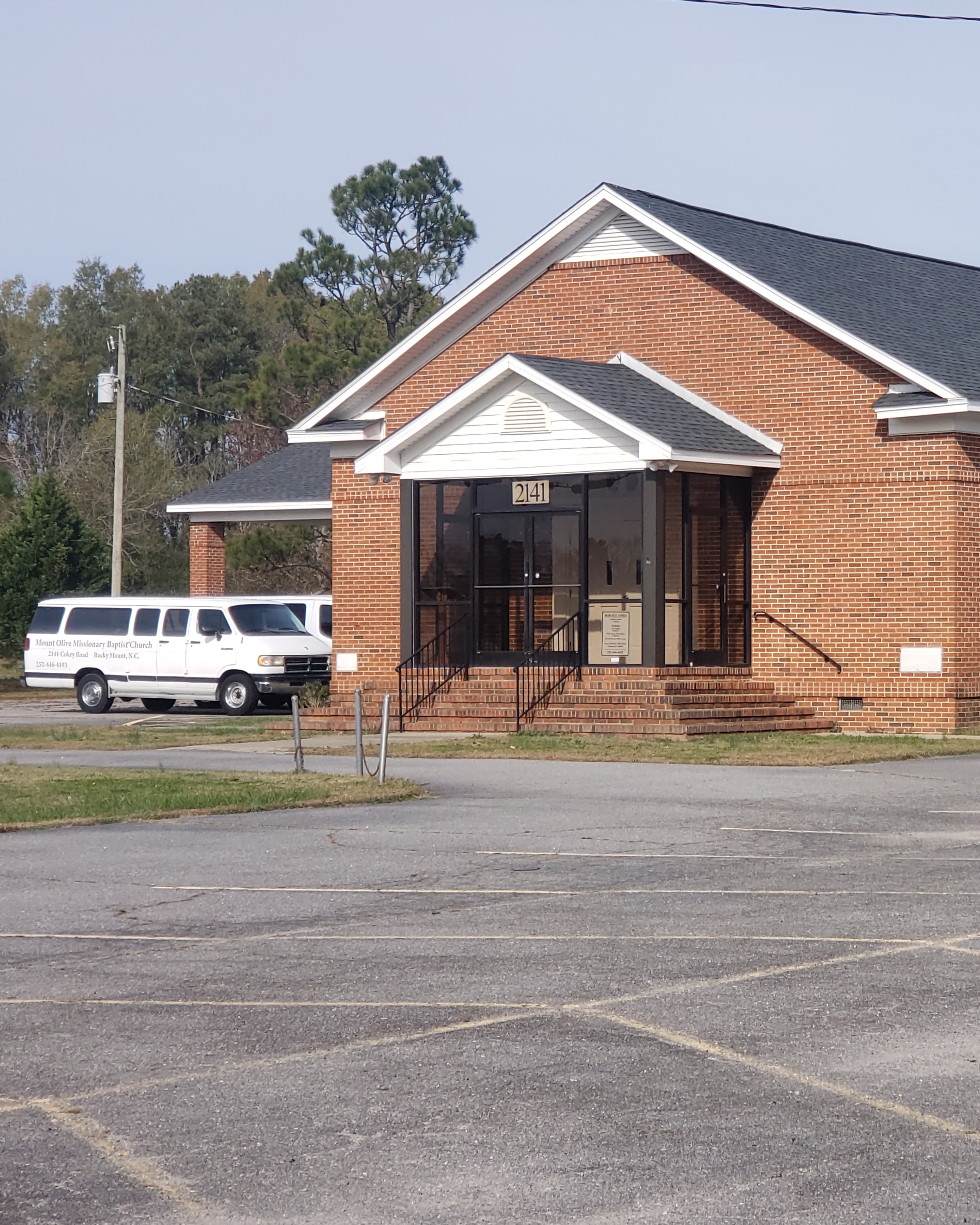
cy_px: 613
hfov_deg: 22.2
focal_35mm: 68
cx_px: 771
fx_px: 2465
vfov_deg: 27.9
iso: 32
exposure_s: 1/814
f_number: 2.4
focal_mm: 6
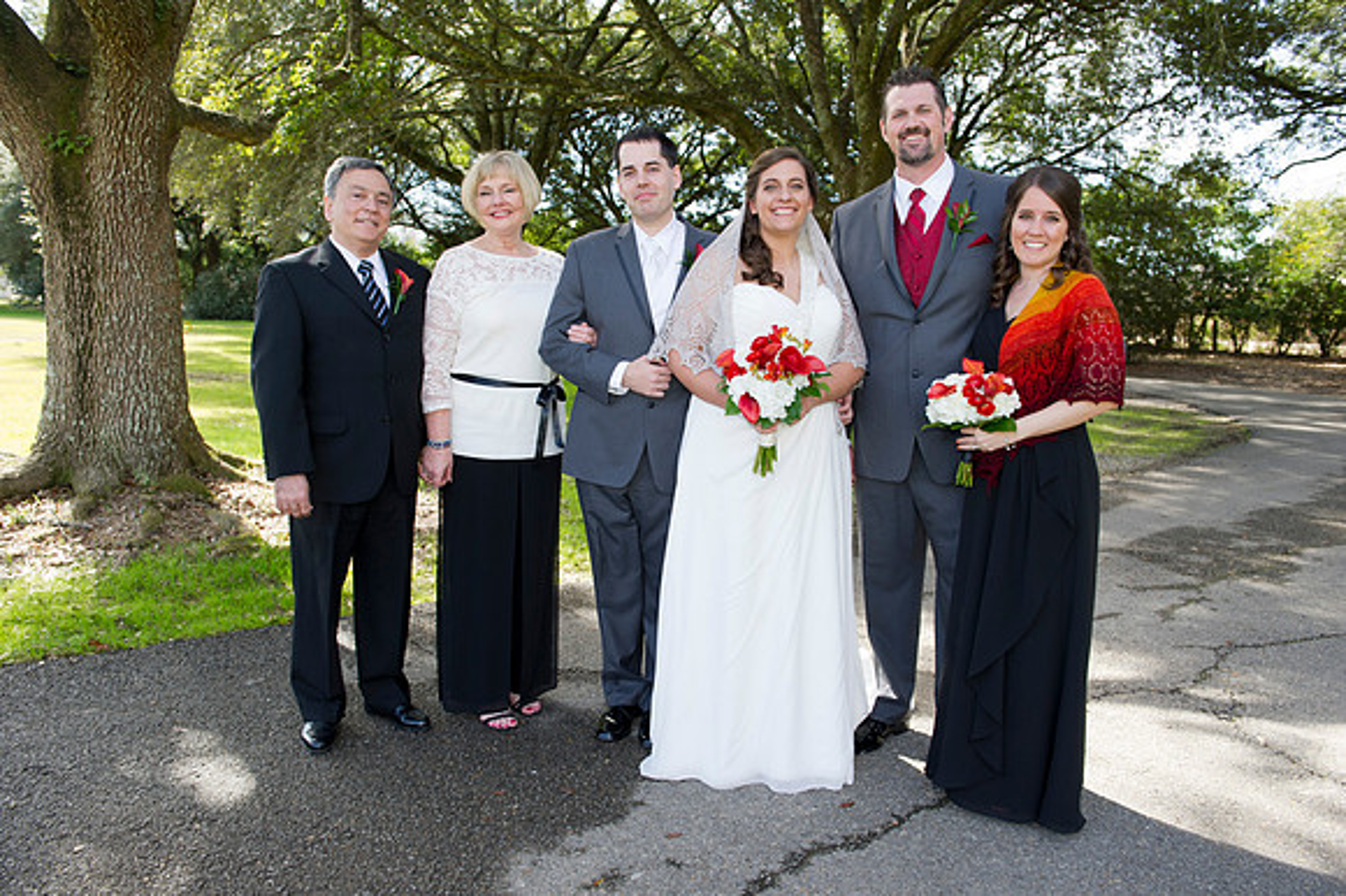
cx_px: 673
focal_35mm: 28
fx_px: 1046
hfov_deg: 65.5
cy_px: 448
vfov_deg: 46.4
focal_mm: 28
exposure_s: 1/125
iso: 320
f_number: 5.6
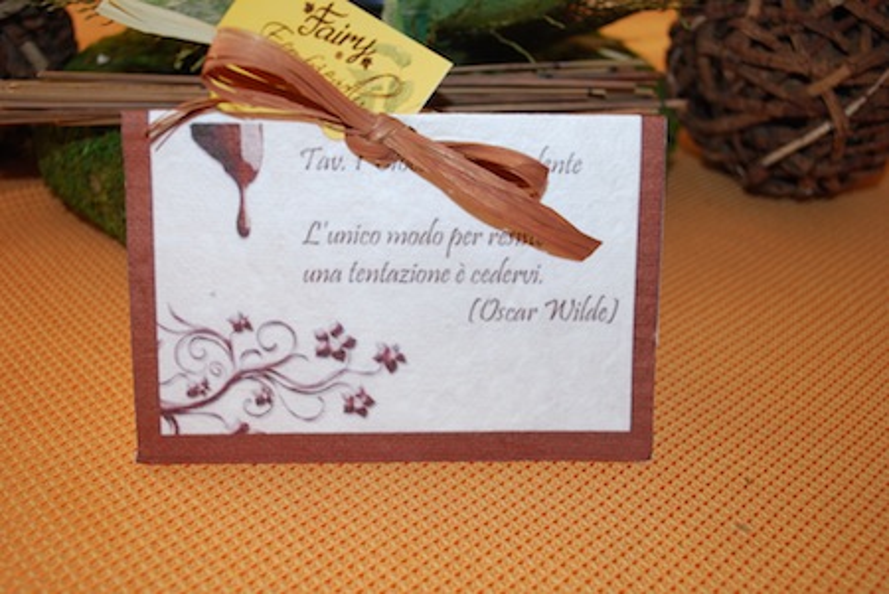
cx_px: 444
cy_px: 297
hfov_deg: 49.5
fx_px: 964
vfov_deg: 34.3
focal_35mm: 39
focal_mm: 26
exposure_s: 1/60
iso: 200
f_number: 4.2
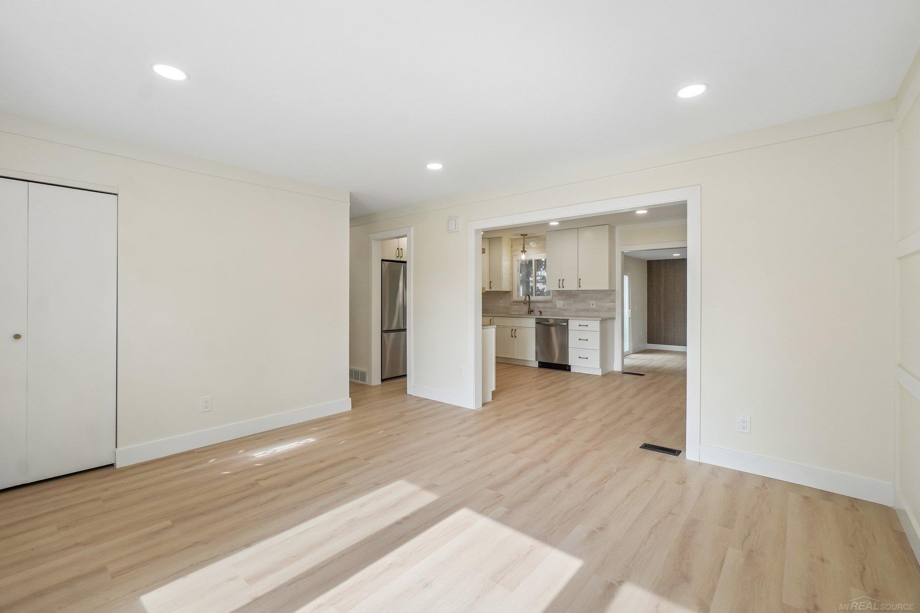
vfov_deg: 77.3
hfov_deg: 100.4
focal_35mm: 15
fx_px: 383
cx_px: 460
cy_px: 306
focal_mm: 10
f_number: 8
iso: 125
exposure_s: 1/30
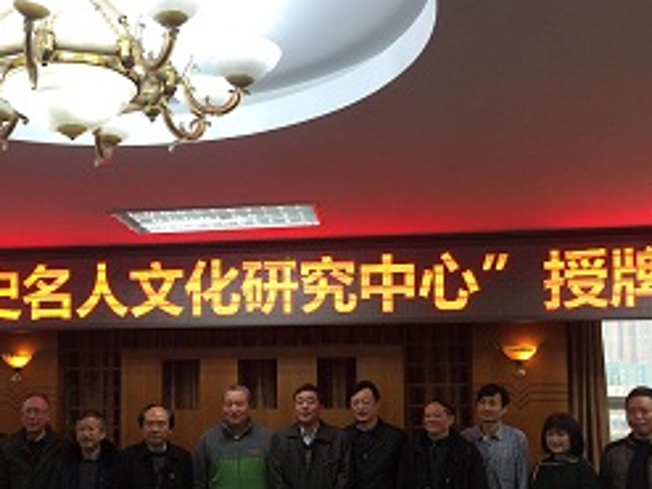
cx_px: 238
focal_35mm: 46
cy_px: 336
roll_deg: -0.2
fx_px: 866
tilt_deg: +3.6
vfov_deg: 31.2
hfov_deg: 40.9
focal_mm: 4.15
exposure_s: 1/33
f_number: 2.2
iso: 40
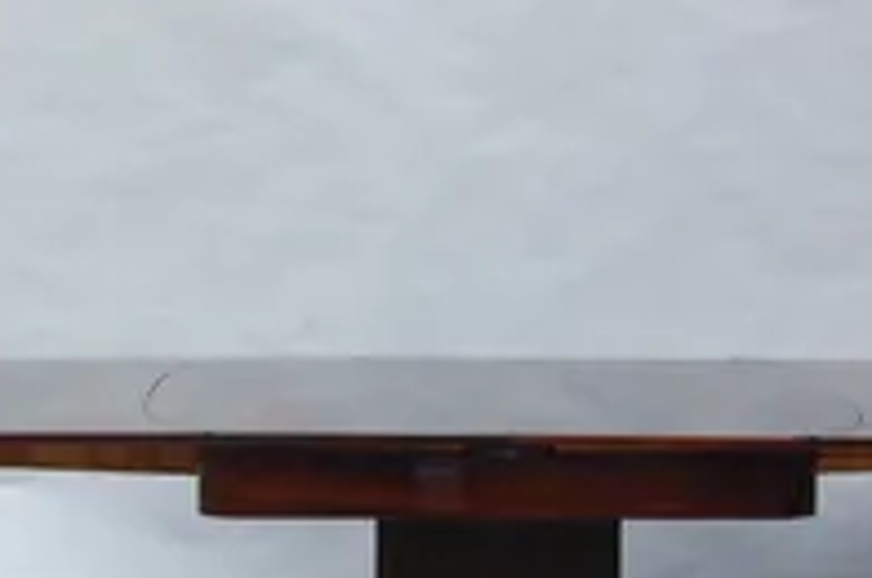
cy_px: 449
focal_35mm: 107
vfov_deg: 12.7
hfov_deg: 19.1
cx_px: 400
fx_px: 2588
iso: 400
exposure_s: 1/100
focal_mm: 35
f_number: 5.6
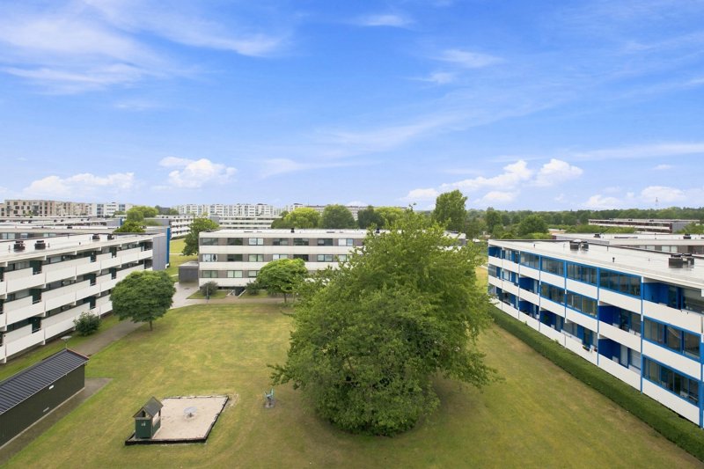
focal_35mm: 15
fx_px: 293
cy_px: 234
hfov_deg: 100.4
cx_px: 352
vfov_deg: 77.3
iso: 200
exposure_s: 1/125
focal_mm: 10
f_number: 8
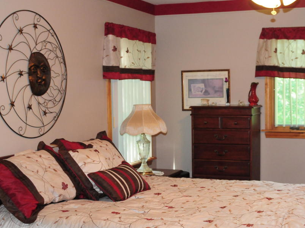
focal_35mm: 58
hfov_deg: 33.2
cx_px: 171
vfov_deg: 25.2
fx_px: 511
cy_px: 135
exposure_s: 1/60
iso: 1600
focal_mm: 28
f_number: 5.6
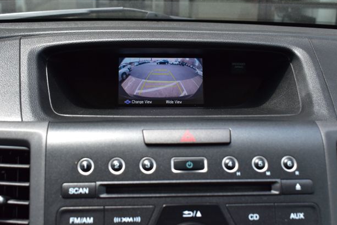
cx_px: 167
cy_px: 109
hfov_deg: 40.7
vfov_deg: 27.8
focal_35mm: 49
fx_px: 454
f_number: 9
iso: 400
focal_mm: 31
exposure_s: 1/160
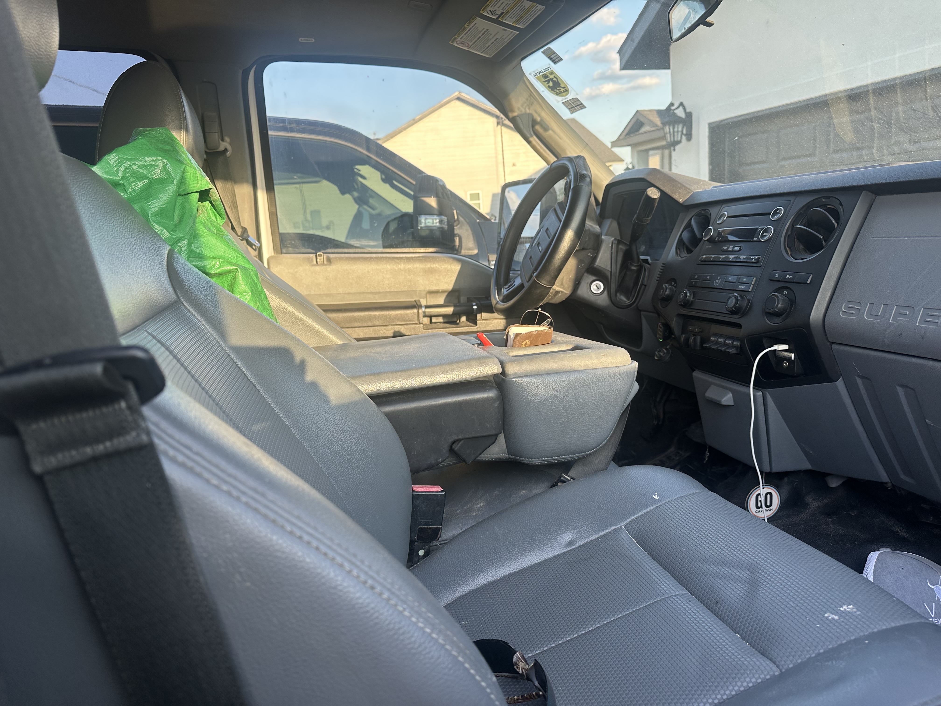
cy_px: 353
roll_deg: +3.9
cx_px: 470
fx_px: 652
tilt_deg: -11.1
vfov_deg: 56.8
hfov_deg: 71.6
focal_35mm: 24
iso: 80
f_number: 1.78
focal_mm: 6.86
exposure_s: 1/257
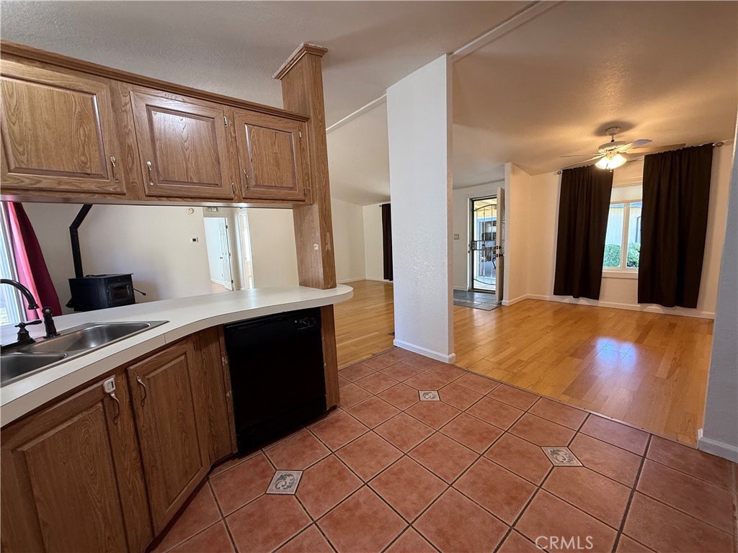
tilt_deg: -7.2
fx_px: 298
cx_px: 369
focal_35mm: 14
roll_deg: +2.8
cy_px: 276
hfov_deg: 102.1
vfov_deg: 85.7
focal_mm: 2.22
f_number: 2.2
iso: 160
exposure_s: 1/60
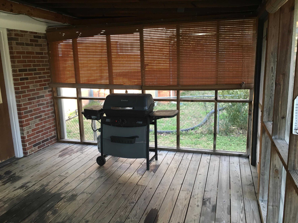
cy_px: 112
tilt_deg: -10.7
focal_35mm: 29
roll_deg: +1.2
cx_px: 149
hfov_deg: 61.7
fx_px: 250
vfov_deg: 48.2
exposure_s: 1/30
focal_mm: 4.15
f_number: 2.2
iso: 64
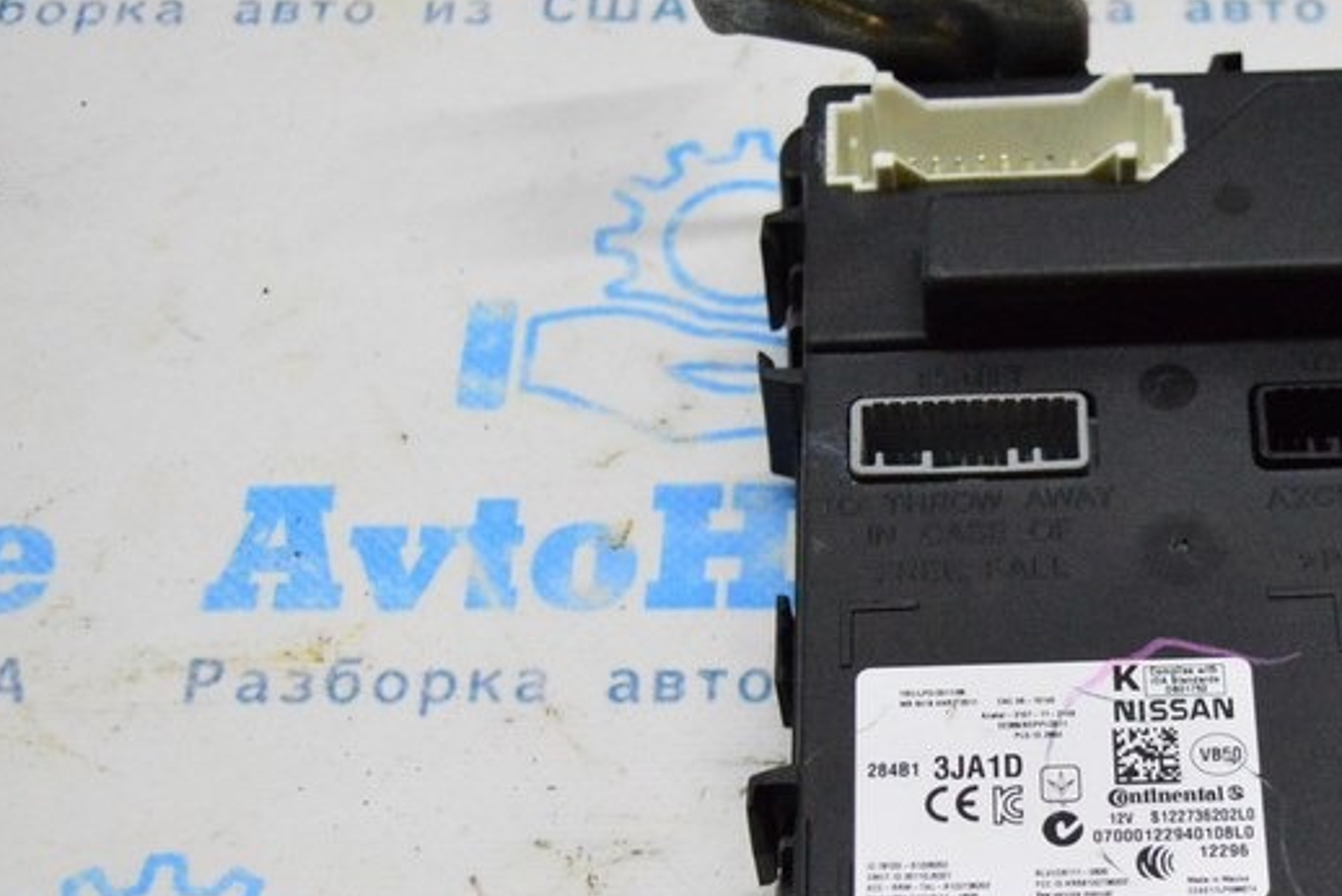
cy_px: 649
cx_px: 982
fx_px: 2872
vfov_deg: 17.7
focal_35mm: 77
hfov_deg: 26.0
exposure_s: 1/1000
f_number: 4
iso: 6400
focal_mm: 26
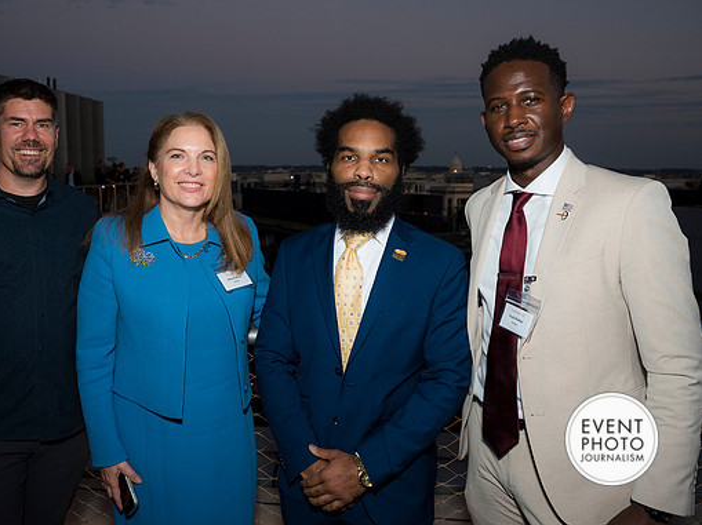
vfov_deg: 41.7
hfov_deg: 53.8
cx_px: 305
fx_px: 689
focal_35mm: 34
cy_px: 264
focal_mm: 31
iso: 800
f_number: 5.6
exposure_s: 1/125
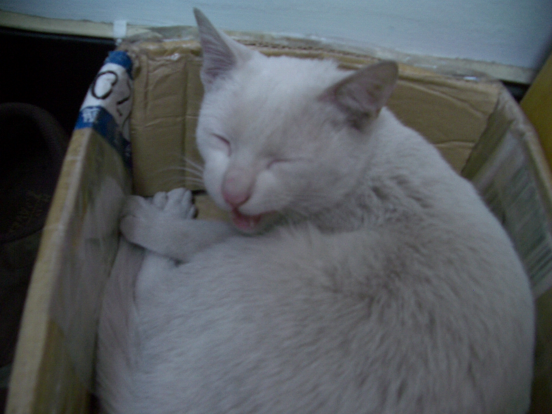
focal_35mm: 35
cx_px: 276
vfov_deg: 40.7
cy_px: 207
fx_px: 558
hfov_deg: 52.6
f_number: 2.6
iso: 100
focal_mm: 5.8
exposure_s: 1/8
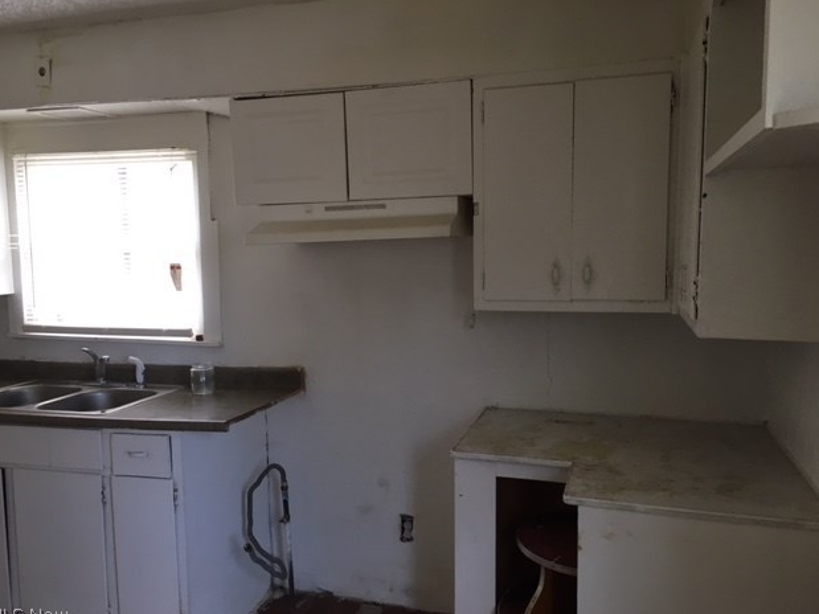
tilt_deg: -5.7
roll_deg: +0.9
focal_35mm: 30
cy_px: 312
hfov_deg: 60.0
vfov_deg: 46.8
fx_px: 710
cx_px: 406
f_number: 2.2
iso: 64
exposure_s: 1/30
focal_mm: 4.15
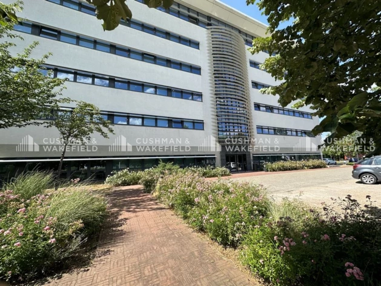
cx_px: 190
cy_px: 143
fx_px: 154
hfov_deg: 102.1
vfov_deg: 85.7
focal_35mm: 14
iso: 50
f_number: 2.2
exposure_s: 1/1033
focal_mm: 2.22
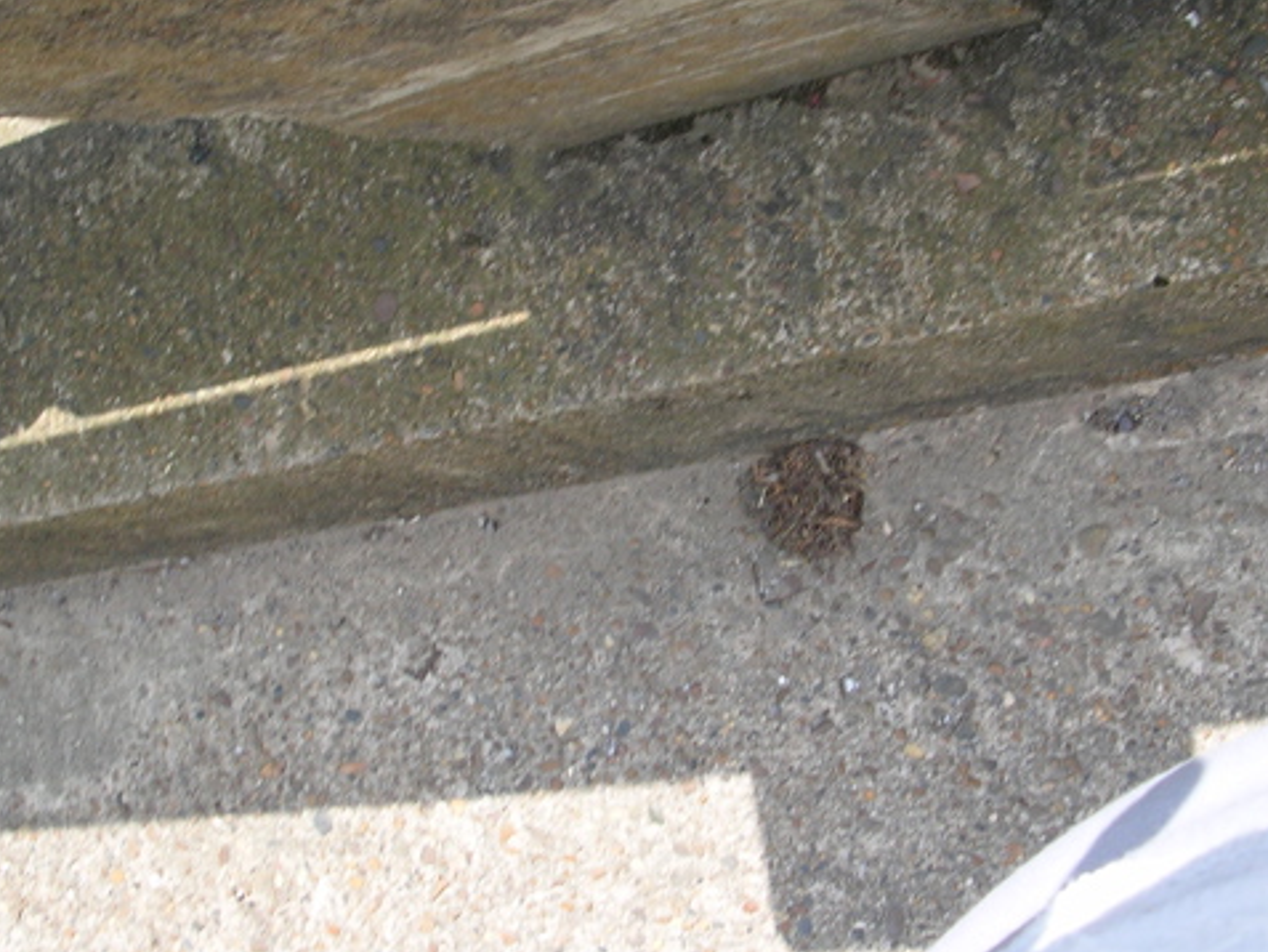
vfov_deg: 28.5
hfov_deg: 37.4
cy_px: 359
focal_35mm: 51
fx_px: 1869
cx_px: 696
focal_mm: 5.8
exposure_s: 1/120
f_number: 5.6
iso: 50
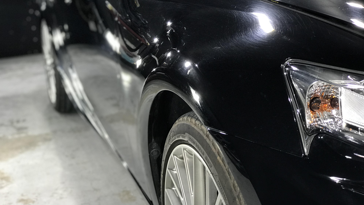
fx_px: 608
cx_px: 184
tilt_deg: -10.4
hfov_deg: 33.3
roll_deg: +5.6
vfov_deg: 19.1
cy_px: 70
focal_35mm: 63
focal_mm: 6.6
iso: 250
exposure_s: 1/60
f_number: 2.8
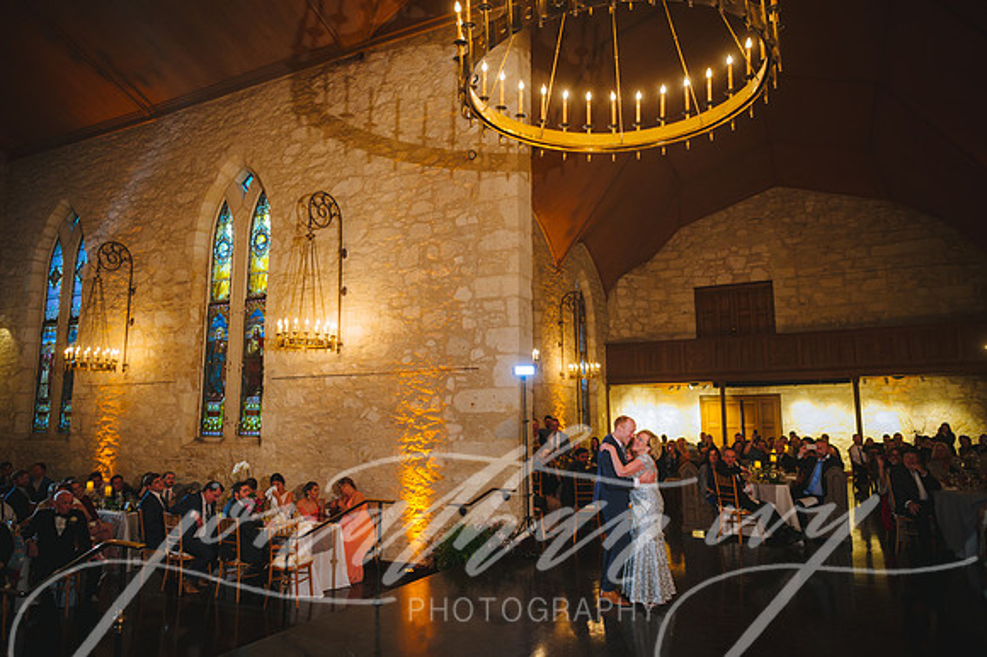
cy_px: 328
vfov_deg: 53.1
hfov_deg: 73.8
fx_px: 658
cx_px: 494
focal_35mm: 24
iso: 3200
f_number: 2.8
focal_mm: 24
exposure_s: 1/125
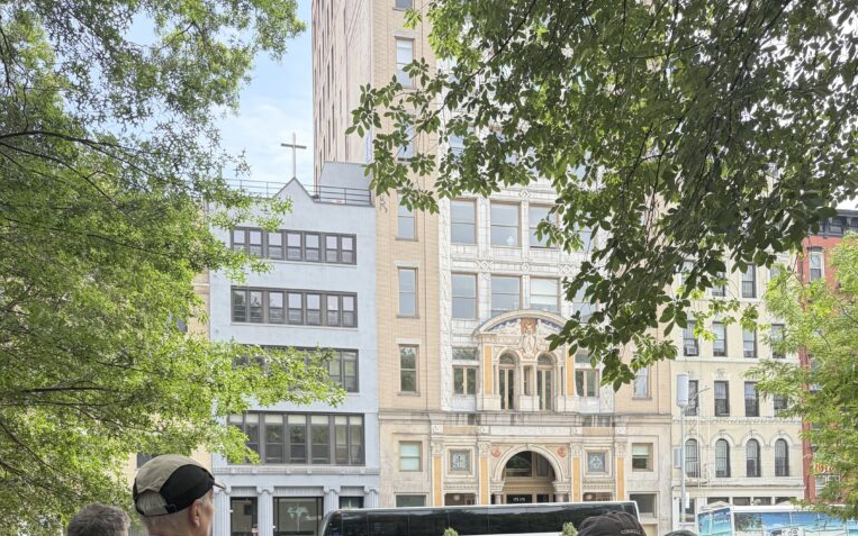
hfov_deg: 52.7
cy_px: 506
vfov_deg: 32.3
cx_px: 430
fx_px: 865
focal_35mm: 37
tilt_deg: +1.1
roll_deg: +1.2
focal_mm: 5.96
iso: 50
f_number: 1.6
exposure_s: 1/1155
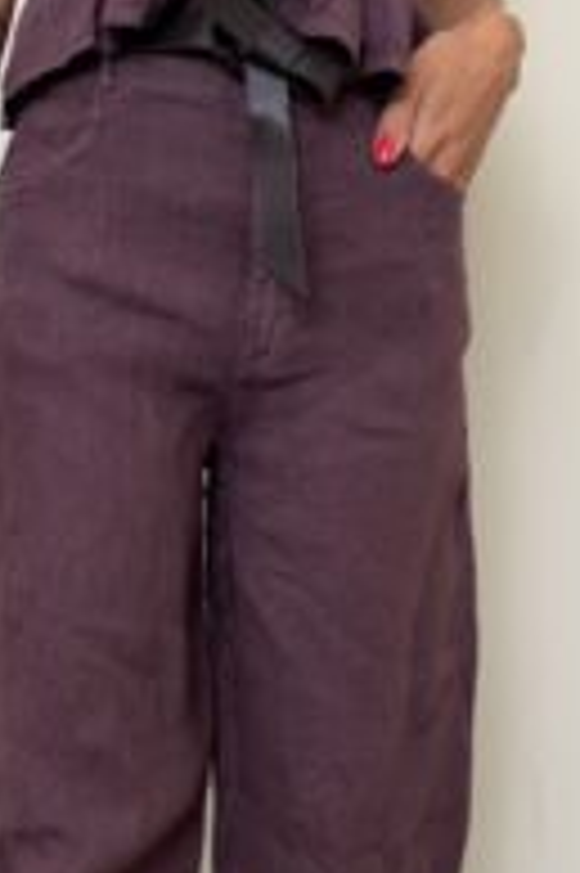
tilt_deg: -5.1
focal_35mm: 60
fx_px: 1452
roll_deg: +0.8
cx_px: 198
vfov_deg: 32.1
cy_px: 758
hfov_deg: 22.5
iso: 80
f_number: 1.78
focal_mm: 6.76
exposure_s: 1/302
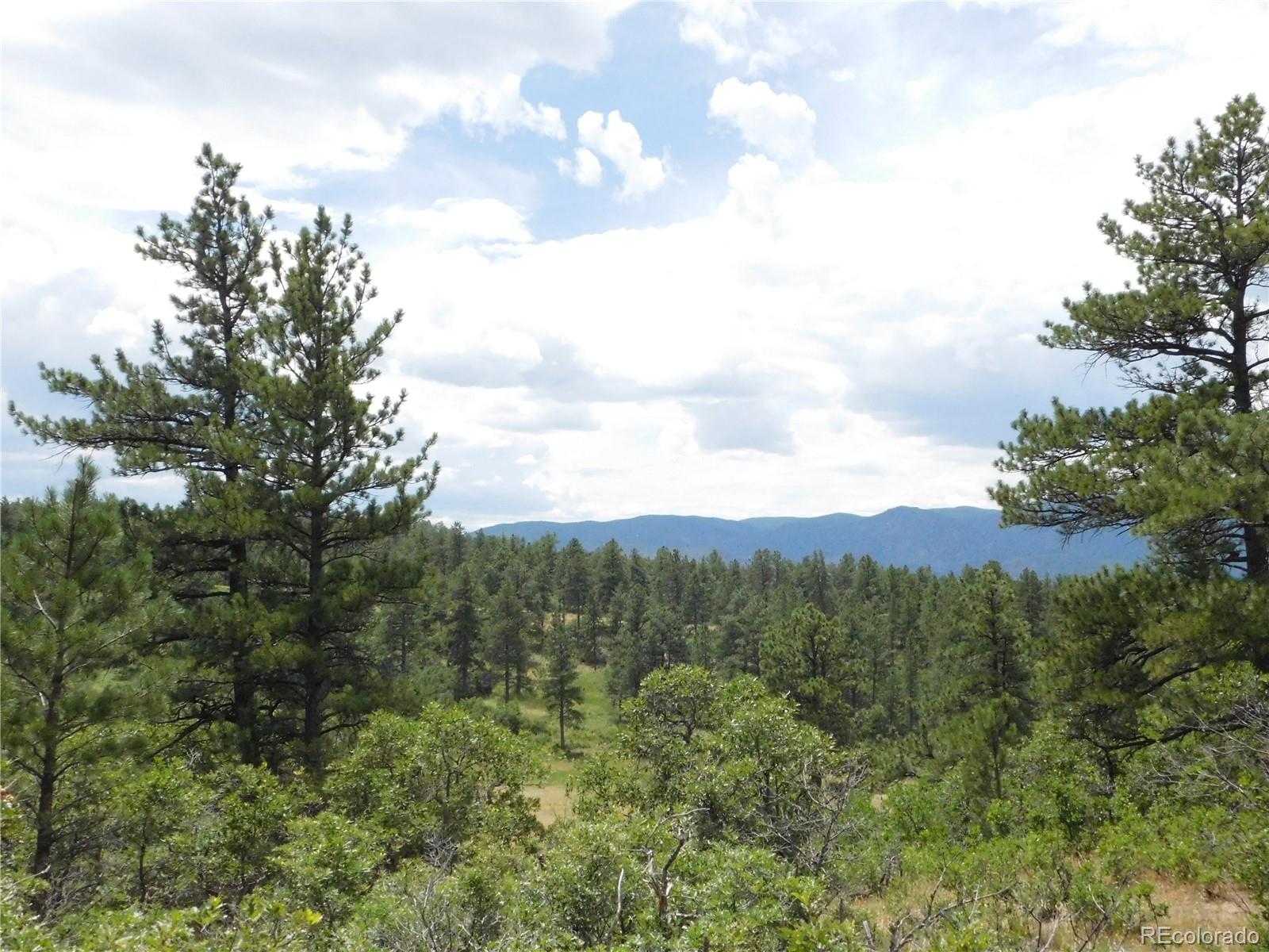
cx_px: 634
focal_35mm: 45
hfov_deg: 42.1
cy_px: 476
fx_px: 1650
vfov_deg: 32.2
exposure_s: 1/1500
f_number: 7.4
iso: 800
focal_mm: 8
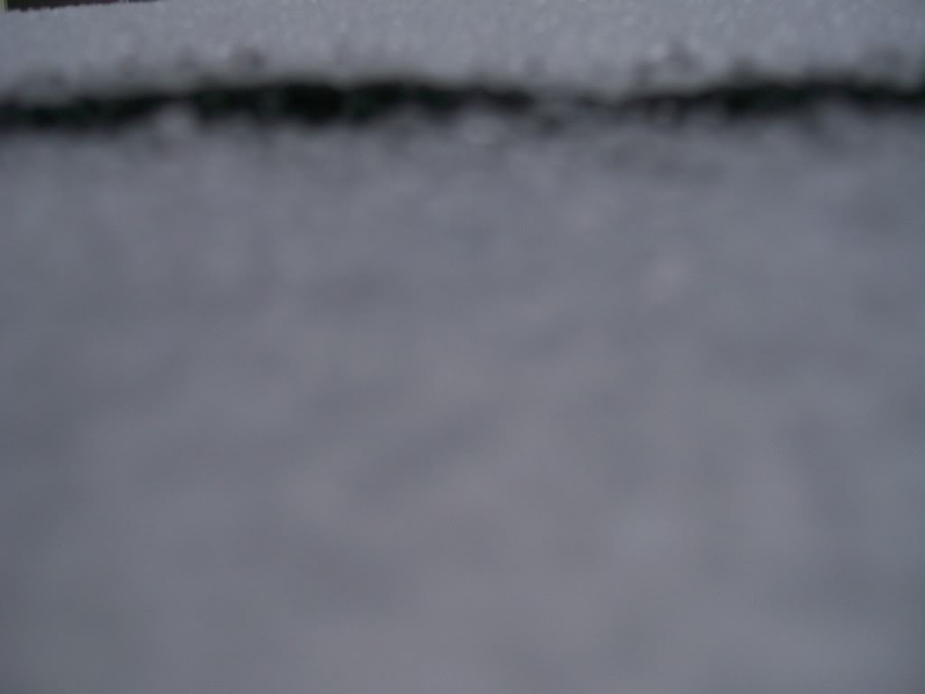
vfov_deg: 39.7
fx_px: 962
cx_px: 462
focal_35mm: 36
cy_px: 347
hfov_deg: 51.4
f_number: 2.7
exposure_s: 1/582
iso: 80
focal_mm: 6
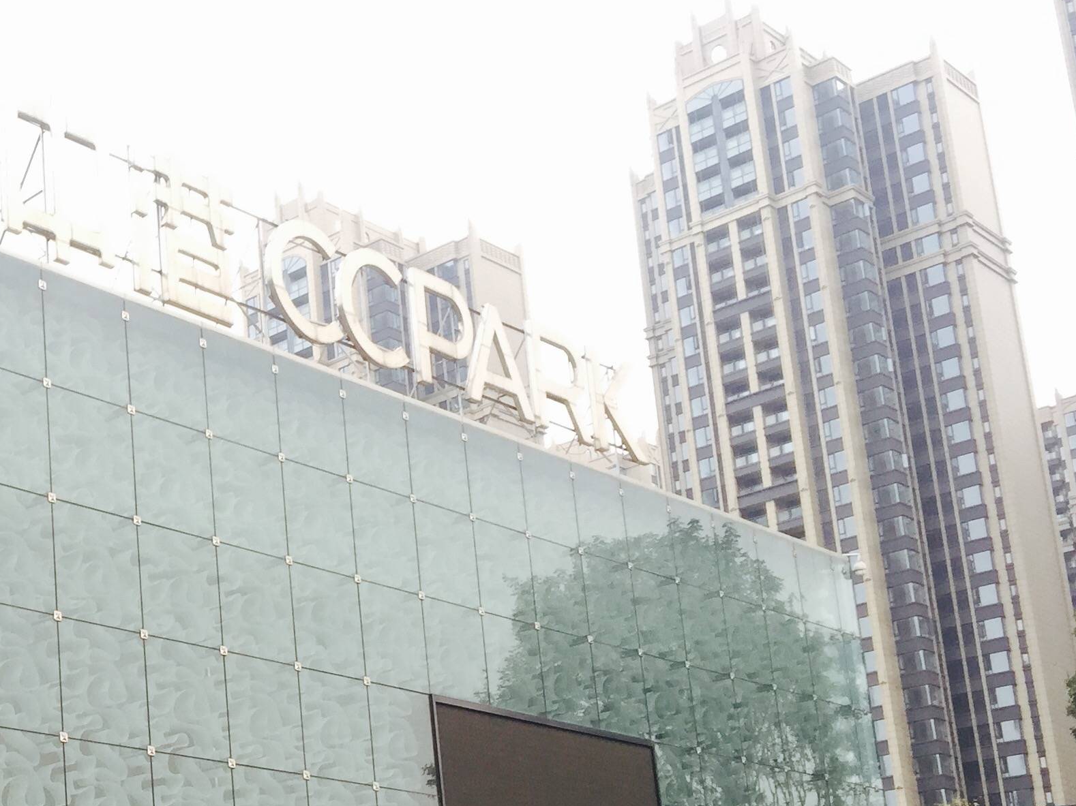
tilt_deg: +12.5
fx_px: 1865
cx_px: -33
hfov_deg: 29.7
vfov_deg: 23.7
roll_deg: +0.1
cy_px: 749
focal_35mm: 60
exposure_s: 1/33
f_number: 2.2
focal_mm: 4.15
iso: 40
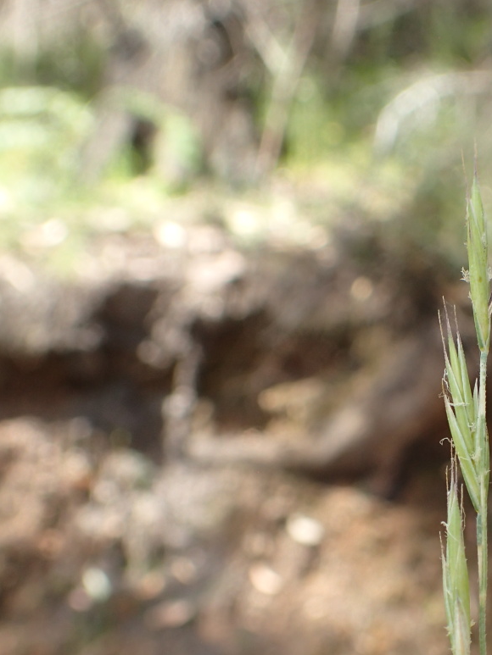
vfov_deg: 35.9
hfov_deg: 26.8
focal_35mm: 53
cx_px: 419
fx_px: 1004
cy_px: 422
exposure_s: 1/160
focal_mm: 5.5
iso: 100
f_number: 3.2
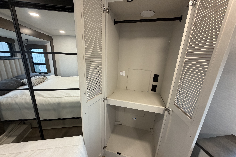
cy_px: 86
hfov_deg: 100.4
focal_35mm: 15
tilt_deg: -16.6
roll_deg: -1.9
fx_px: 98
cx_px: 115
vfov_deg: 77.1
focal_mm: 2.22
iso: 320
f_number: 2.2
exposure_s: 1/81
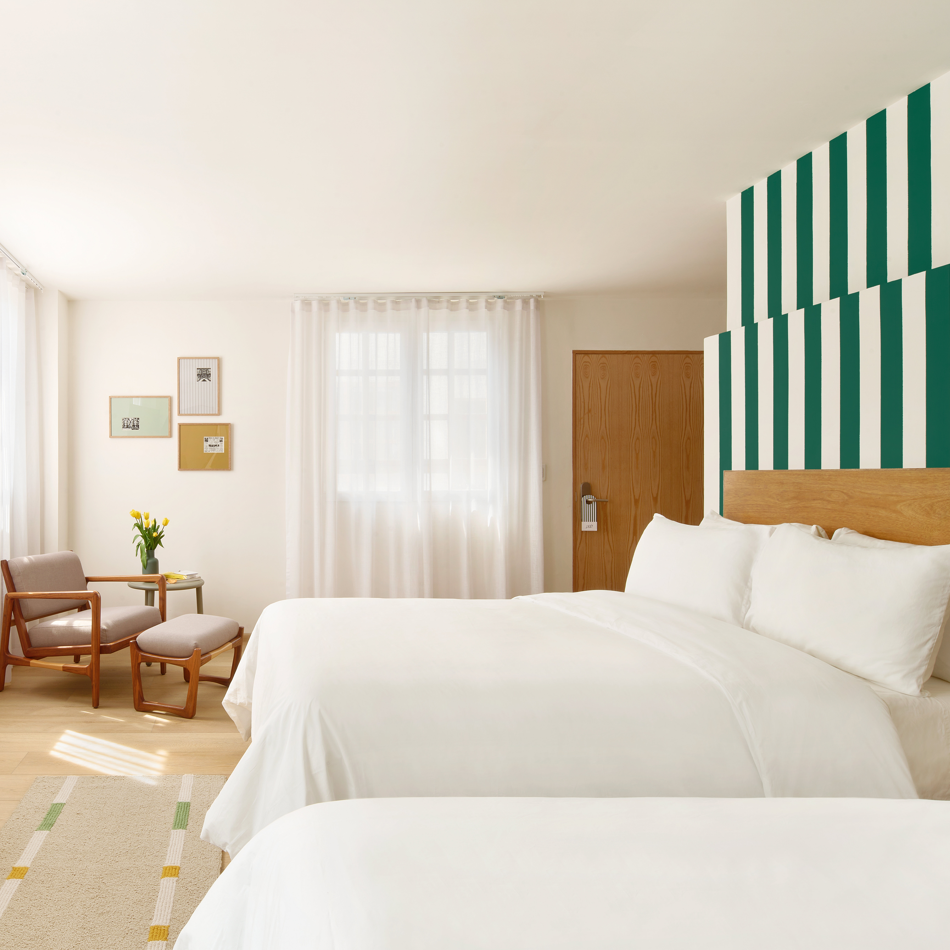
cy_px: 481
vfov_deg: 69.6
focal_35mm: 22
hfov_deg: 68.7
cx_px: 584
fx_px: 683
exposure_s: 2
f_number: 22
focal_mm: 17
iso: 50
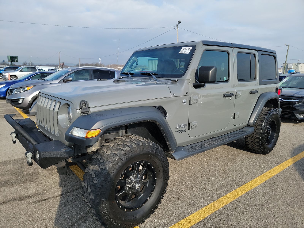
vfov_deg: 56.8
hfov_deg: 71.6
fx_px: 211
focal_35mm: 24
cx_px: 152
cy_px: 114
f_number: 1.8
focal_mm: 6.7
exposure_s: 1/517
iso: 50
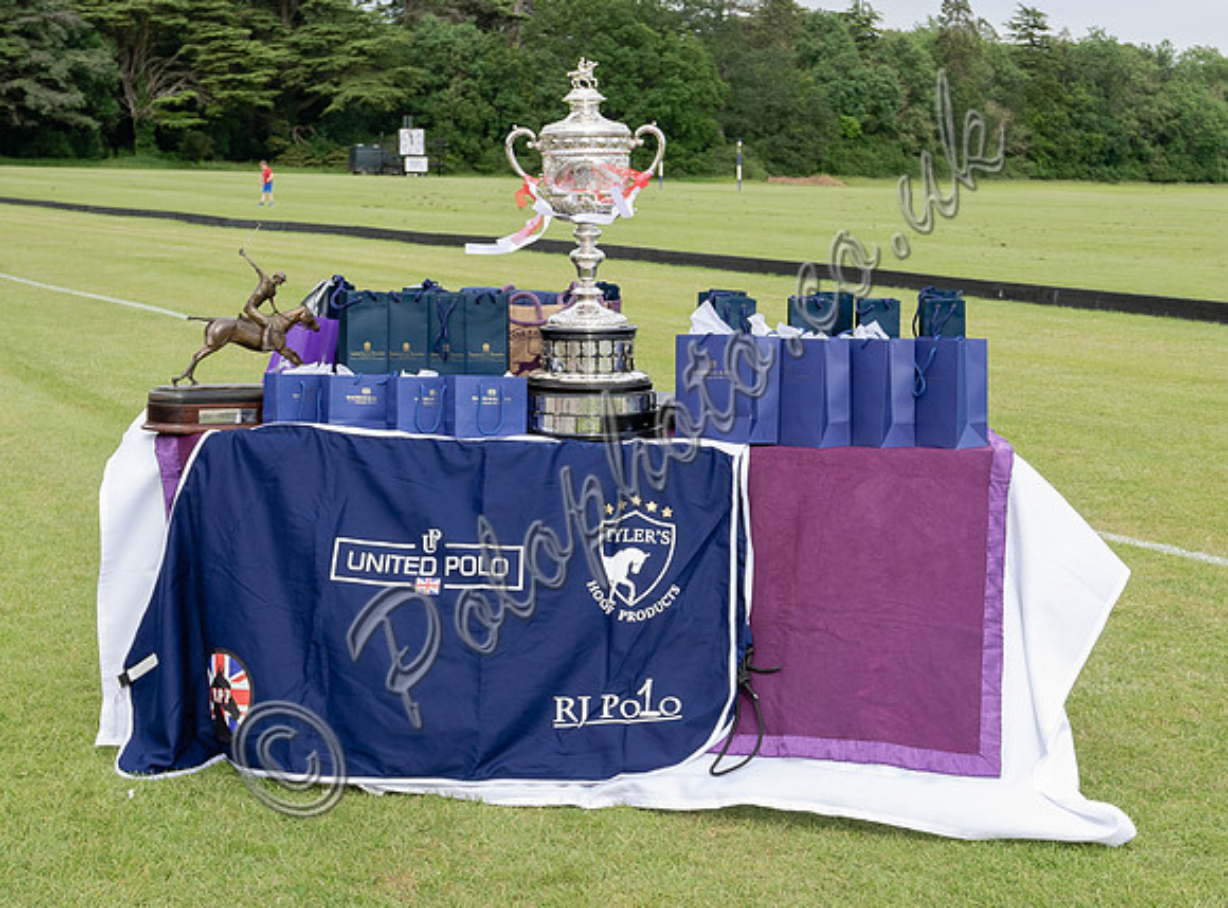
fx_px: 2062
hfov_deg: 33.1
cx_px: 673
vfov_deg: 24.8
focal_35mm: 58
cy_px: 447
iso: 200
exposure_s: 1/320
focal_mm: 22.7
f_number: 5.6
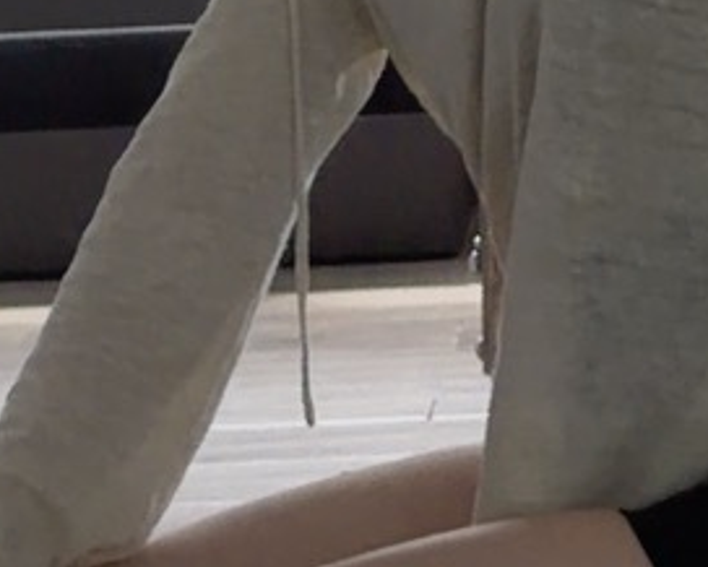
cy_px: -1012
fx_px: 6354
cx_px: 1361
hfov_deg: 6.2
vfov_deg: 4.9
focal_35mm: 303
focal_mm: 6.76
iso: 80
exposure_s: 1/183
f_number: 1.78
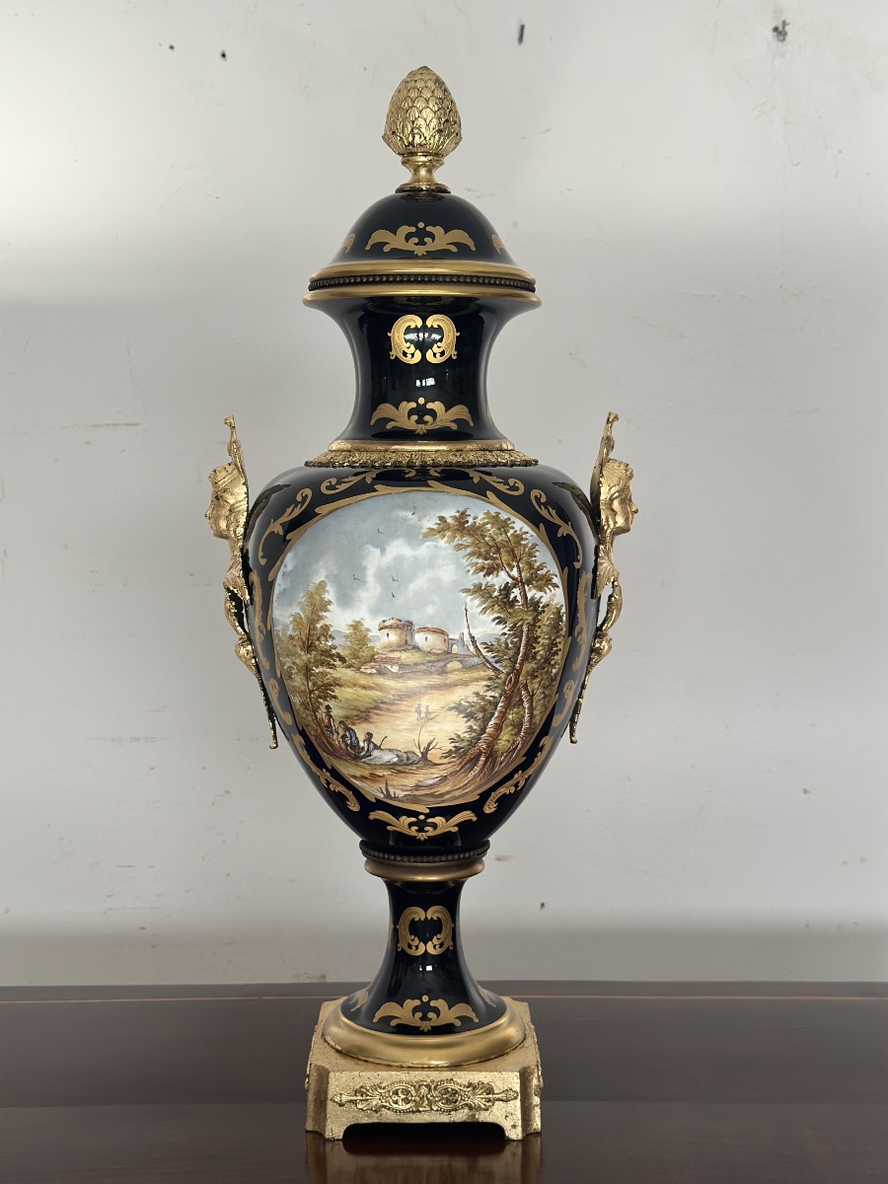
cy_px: 592
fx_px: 1642
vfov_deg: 39.7
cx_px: 444
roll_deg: +0.4
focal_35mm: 48
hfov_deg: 30.3
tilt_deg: -5.6
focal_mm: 6.86
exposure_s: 1/121
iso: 100
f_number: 1.78
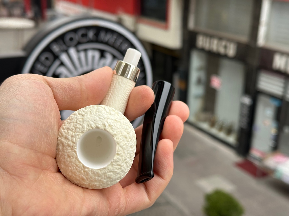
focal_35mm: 48
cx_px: 144
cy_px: 108
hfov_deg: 39.7
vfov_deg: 30.3
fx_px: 401
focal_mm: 6.86
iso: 50
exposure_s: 1/150
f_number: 1.78
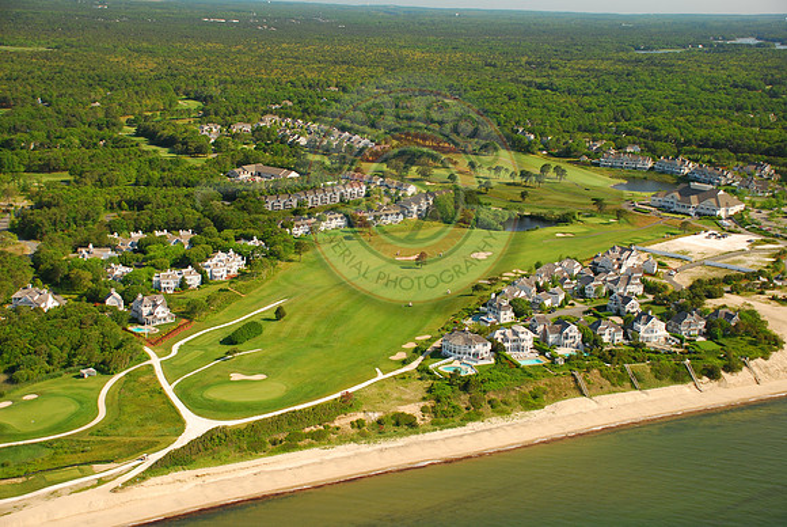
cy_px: 264
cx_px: 394
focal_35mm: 46
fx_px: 1018
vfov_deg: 29.0
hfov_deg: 42.3
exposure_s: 1/200
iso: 200
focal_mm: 31
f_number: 4.5
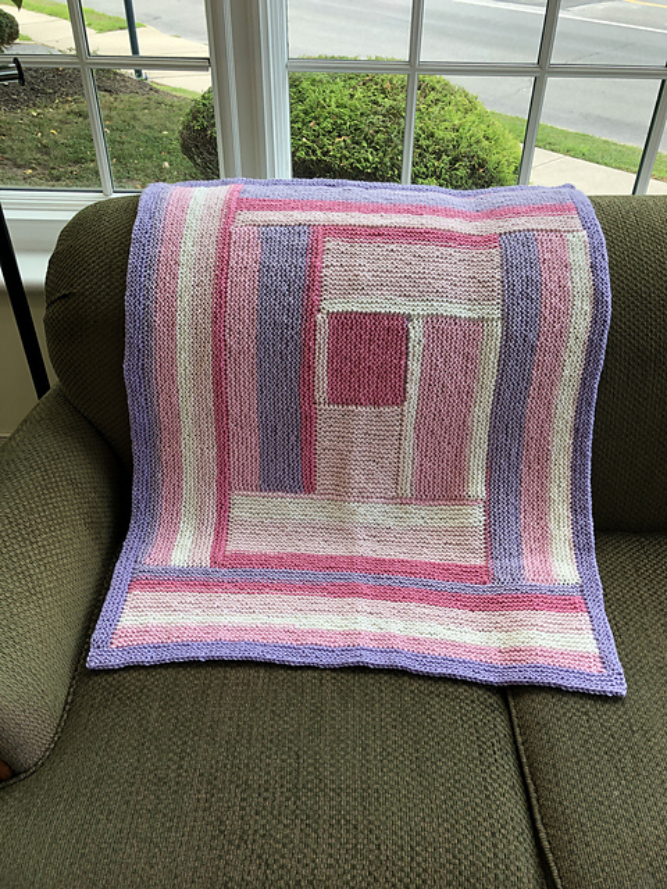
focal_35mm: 28
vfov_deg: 63.4
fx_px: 719
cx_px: 334
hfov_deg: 49.7
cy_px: 444
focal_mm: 3.99
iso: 40
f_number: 1.8
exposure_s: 1/120
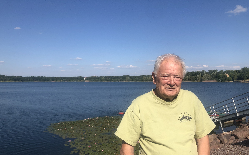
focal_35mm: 30
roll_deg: +1.0
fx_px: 204
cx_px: 124
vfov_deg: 41.6
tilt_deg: -2.8
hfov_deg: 62.9
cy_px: 93
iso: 20
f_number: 1.8
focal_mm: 3.99
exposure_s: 1/2857
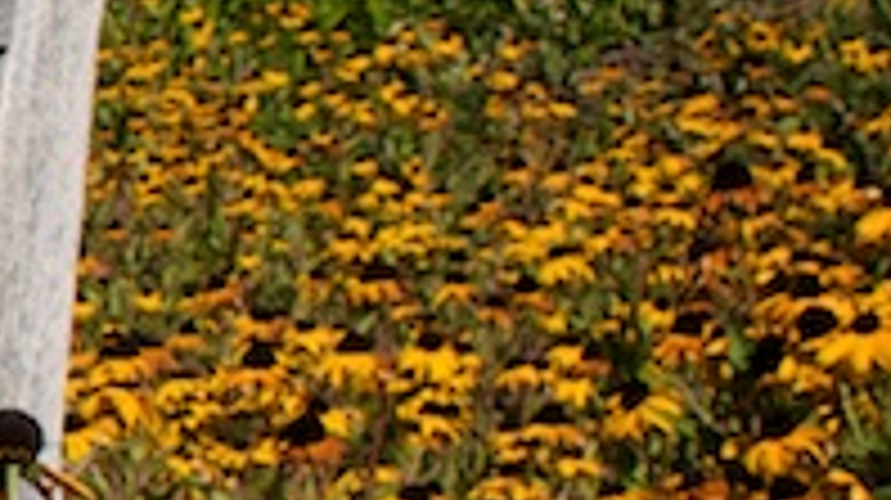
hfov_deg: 9.7
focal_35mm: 195
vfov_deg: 6.2
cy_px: 209
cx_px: -1251
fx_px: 4603
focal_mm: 24
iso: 200
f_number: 11
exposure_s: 1/500
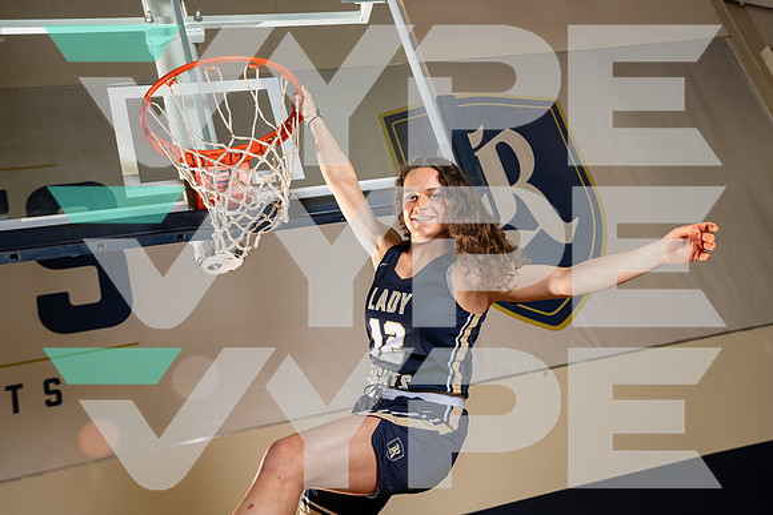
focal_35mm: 40
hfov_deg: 48.4
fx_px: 859
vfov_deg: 33.4
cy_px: 258
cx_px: 386
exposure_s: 1/250
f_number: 7.1
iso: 640
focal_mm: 40
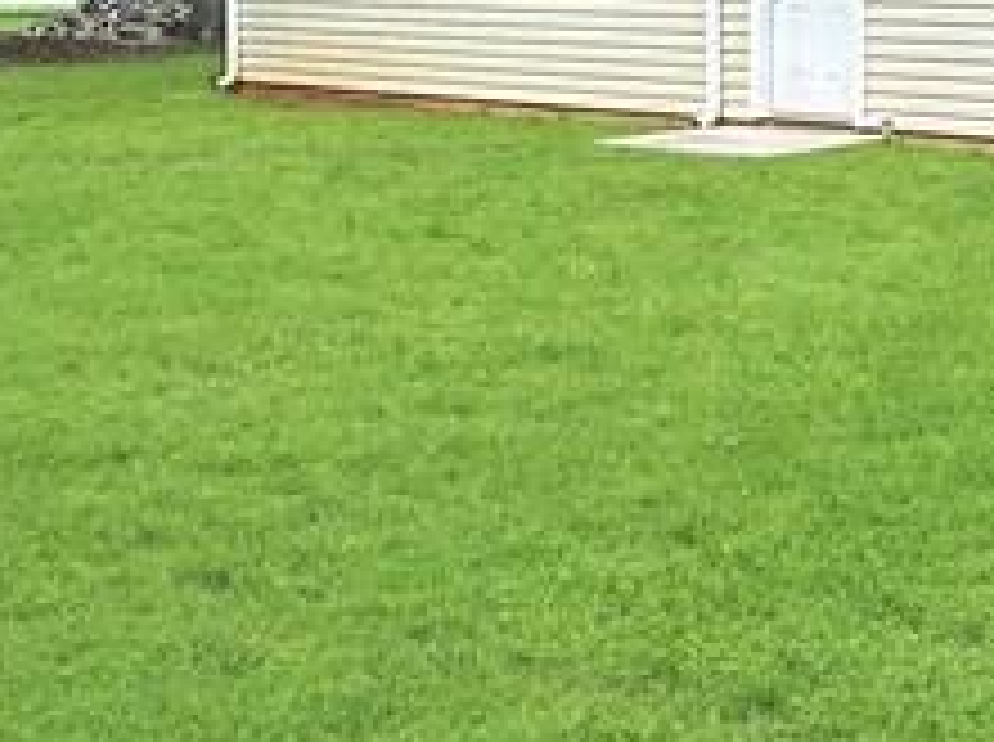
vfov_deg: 21.5
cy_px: -45
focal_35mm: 65
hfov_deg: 26.1
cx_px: 1241
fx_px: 1863
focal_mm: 2.22
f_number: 2.2
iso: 40
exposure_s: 1/483
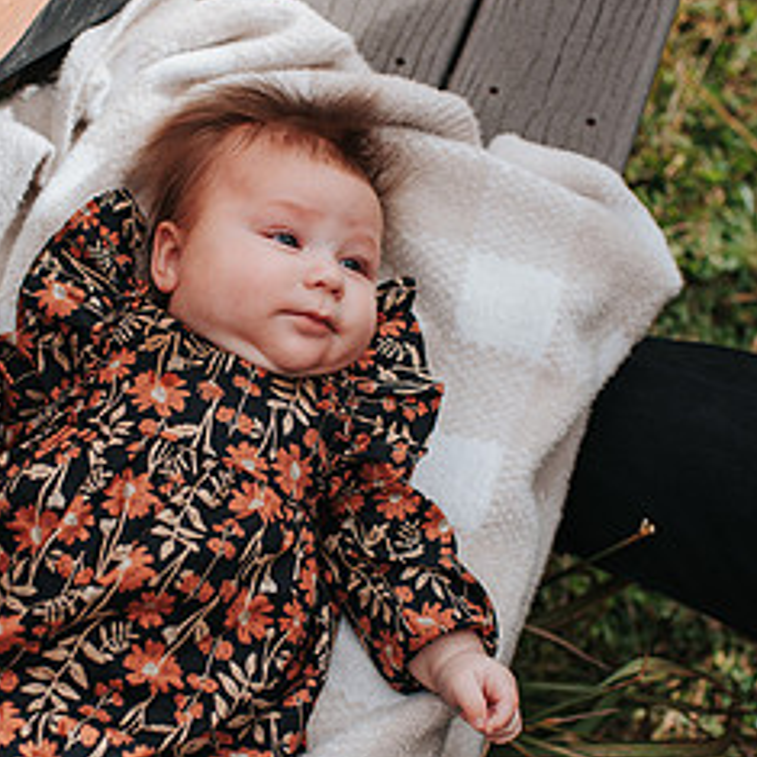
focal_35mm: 57
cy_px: 448
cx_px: 287
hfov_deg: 29.9
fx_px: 1410
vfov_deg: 30.0
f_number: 3.2
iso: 100
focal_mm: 35
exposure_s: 1/800
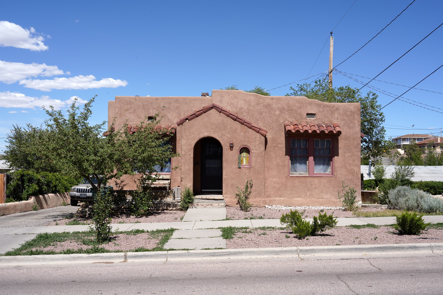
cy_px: 148
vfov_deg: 37.9
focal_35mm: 35
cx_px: 222
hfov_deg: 54.4
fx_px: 431
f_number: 16
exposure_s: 1/100
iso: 100
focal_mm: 35
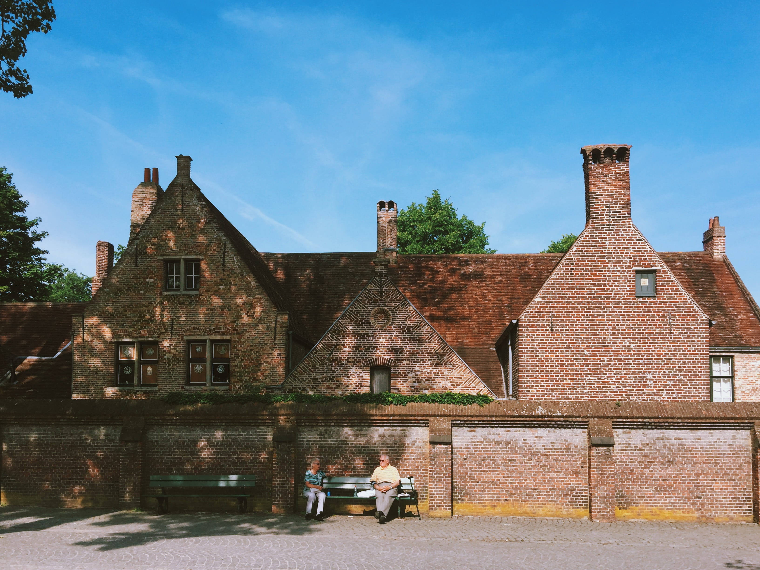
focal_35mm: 29
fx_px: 637
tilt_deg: +13.8
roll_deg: -2.3
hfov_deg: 61.7
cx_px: 380
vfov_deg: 48.2
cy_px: 285
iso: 32
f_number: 2.2
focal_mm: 4.15
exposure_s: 1/1364
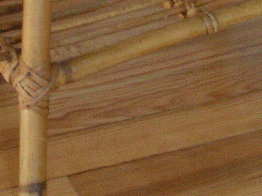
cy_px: -113
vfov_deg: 9.9
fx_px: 1090
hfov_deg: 13.7
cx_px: 151
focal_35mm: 144
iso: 200
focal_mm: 5.8
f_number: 2.8
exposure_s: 1/25
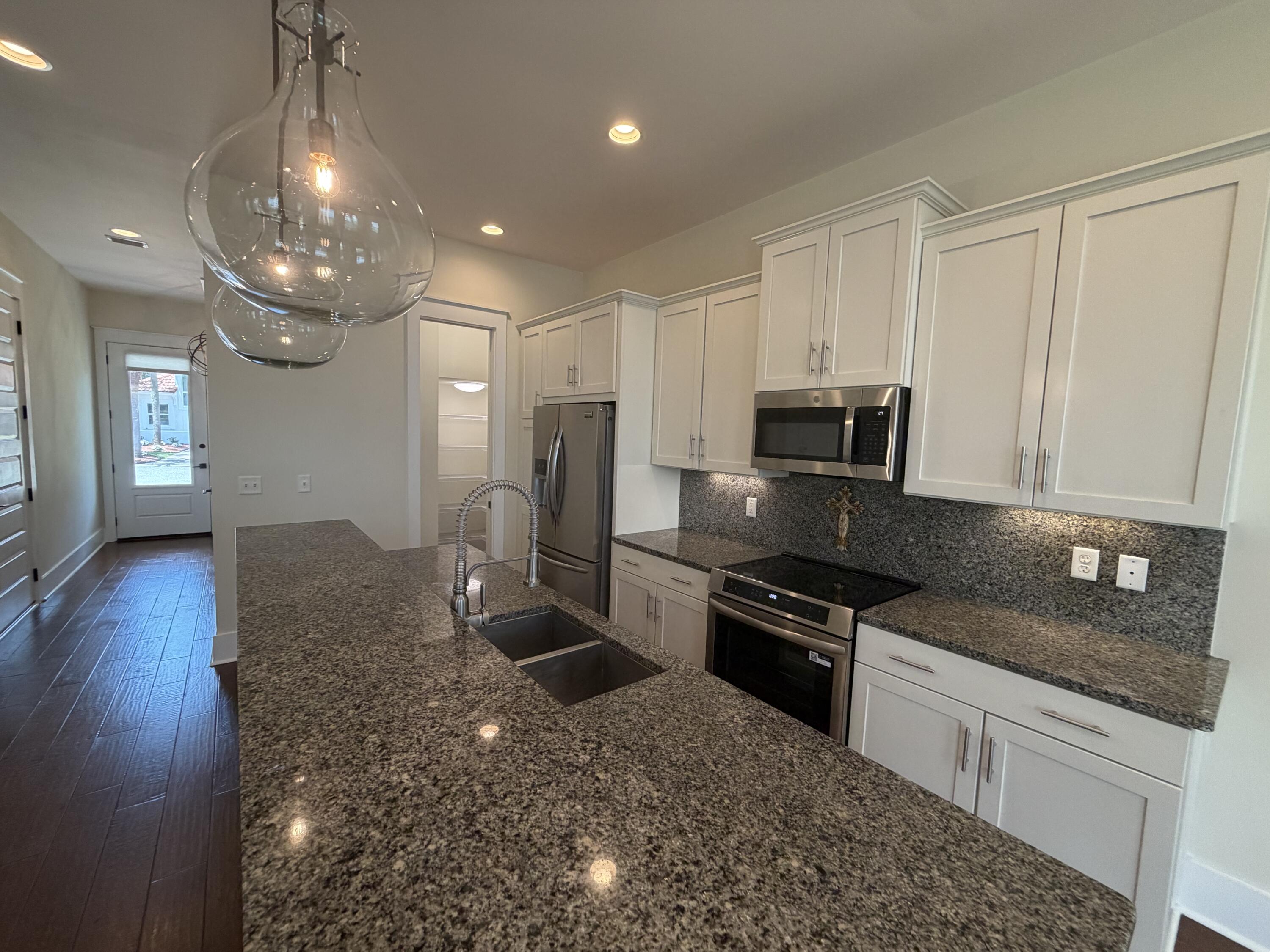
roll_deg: -1.1
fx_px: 514
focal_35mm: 14
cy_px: 476
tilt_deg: -5.7
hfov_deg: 102.1
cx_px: 635
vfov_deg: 85.7
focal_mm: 2.22
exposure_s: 1/120
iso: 250
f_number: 2.2
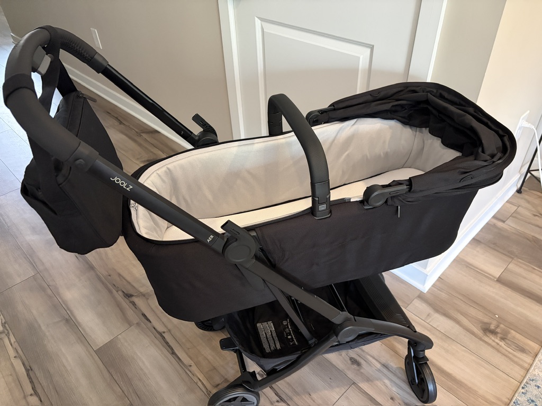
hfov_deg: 67.3
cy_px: 203
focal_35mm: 26
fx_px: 407
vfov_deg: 53.1
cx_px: 271
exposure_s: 1/40
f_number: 1.6
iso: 500
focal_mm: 5.96
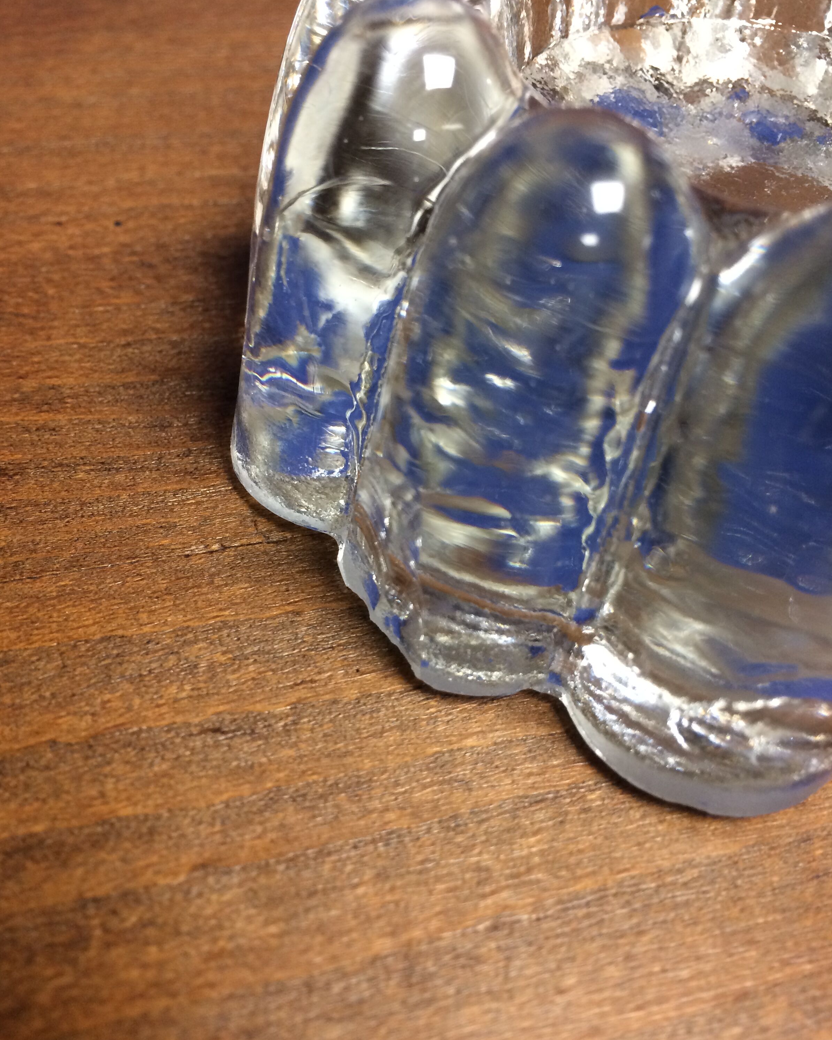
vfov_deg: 57.2
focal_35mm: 31
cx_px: 416
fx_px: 954
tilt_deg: -49.9
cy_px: 545
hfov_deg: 47.1
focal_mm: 4.15
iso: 160
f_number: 2.2
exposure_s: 1/33
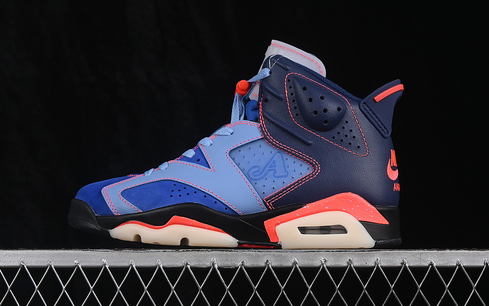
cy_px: 147
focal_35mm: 77
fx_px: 1026
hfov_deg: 26.8
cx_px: 244
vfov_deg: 16.9
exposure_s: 1/80
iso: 160
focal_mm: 50
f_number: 8
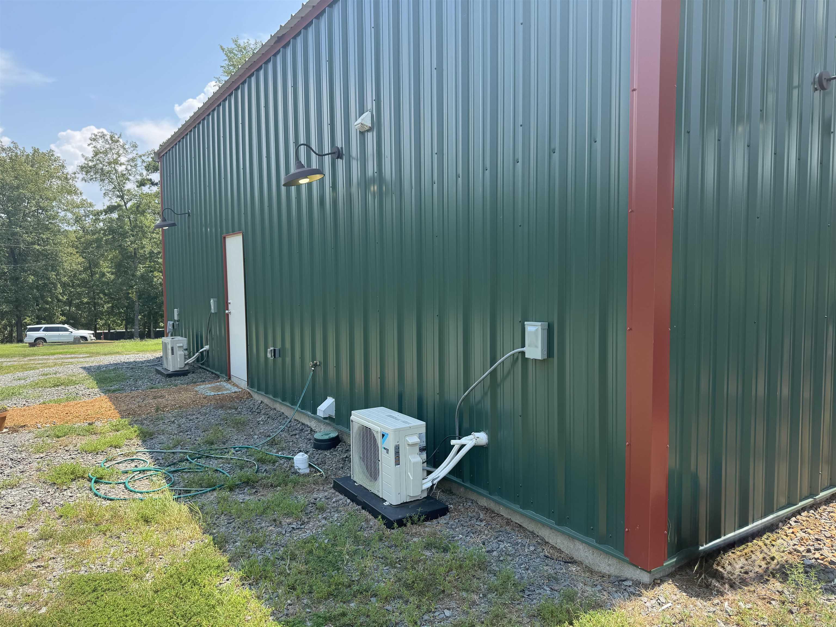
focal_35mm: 24
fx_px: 580
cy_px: 314
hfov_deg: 71.6
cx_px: 418
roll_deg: +0.5
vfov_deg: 56.8
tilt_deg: -3.3
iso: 80
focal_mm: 6.76
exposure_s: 1/1238
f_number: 1.78
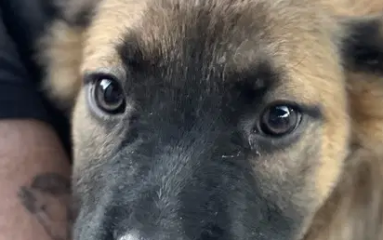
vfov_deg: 6.6
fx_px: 2068
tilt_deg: -15.0
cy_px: 246
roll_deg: -2.3
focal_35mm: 198
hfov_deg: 10.6
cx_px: 273
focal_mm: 9
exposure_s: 1/40
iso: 200
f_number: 2.8
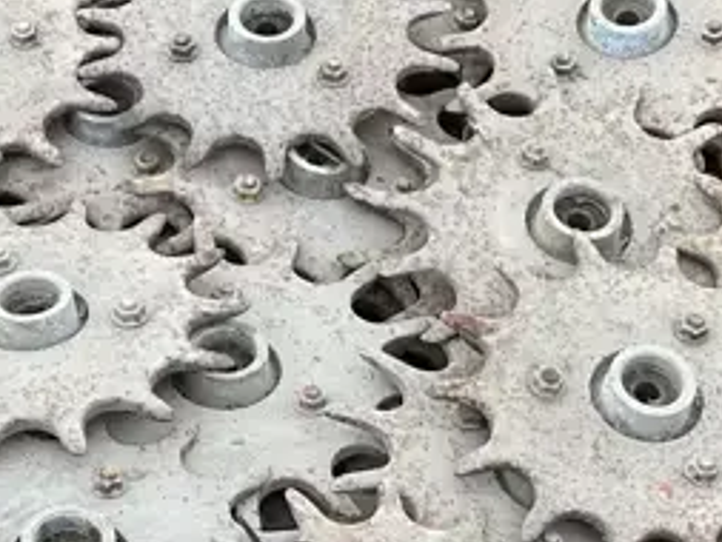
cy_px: 568
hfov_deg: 17.9
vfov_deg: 13.3
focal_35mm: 110
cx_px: 328
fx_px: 2295
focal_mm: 3
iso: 20
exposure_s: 1/163
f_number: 1.8
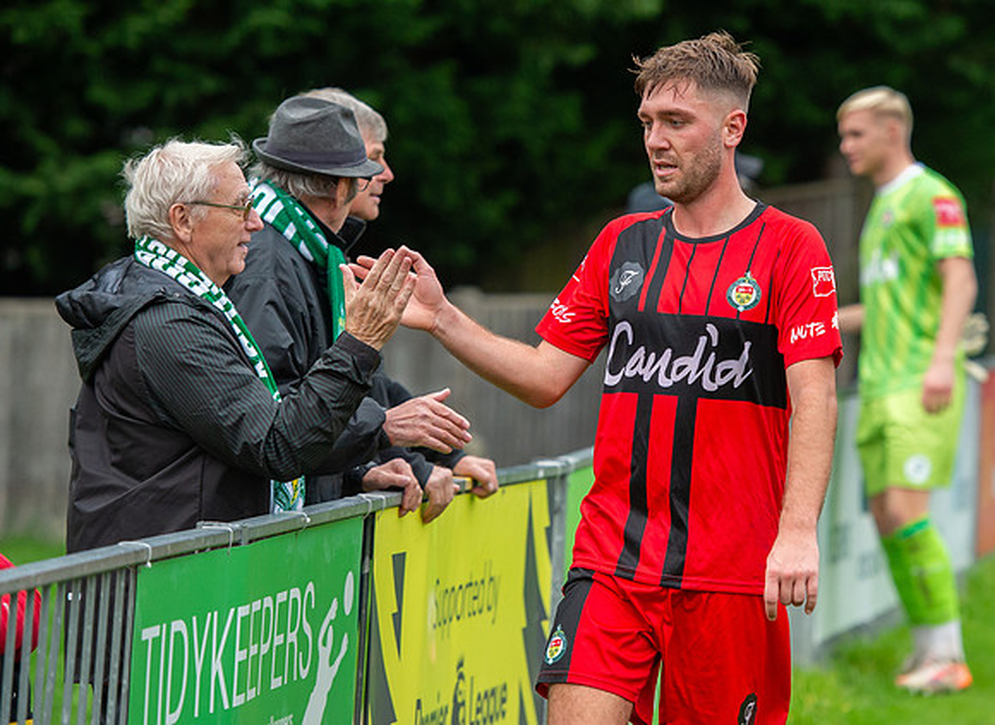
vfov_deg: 6.1
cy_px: 254
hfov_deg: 8.4
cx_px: 651
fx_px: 6767
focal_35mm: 238
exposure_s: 1/1000
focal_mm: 160
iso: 1600
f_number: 4
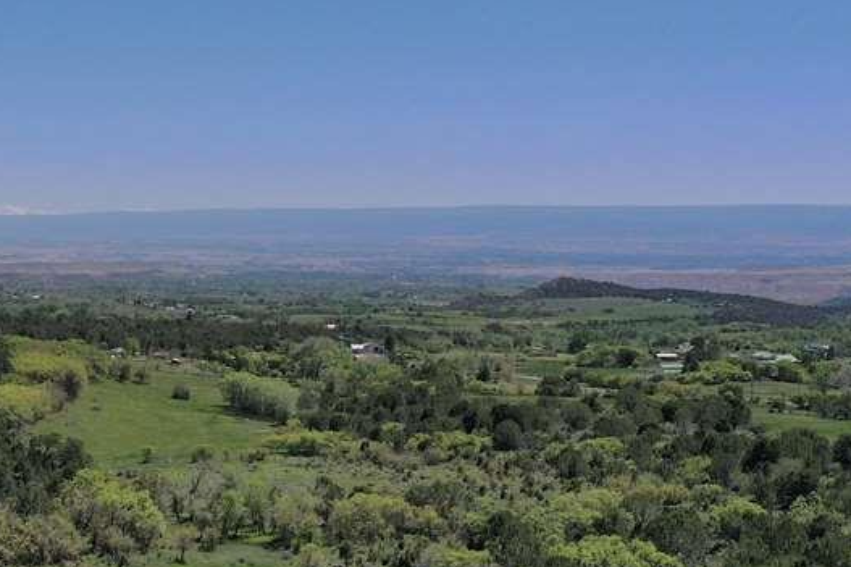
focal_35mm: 68
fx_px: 1607
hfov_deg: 27.8
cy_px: 400
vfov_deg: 19.9
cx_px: -10
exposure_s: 1/1250
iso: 100
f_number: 7.1
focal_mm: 10.26
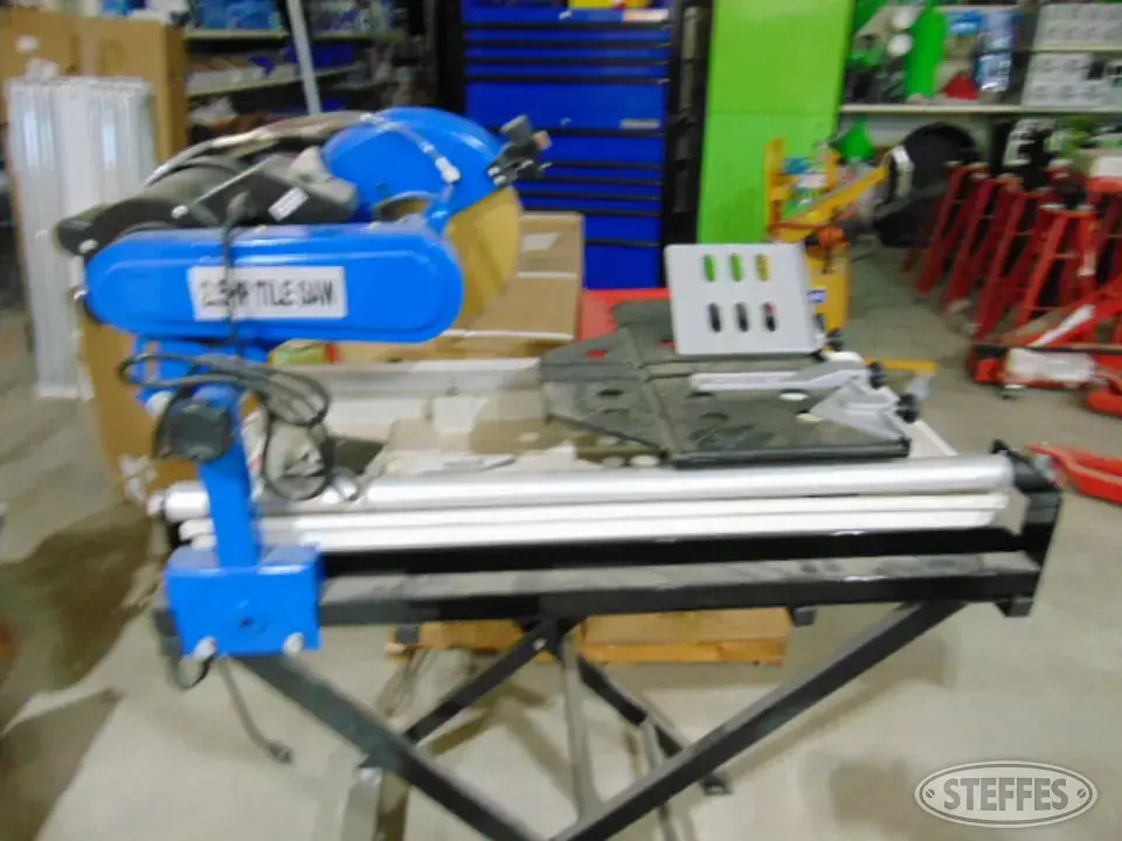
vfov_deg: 54.9
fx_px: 810
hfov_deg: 69.4
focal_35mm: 25
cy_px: 420
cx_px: 561
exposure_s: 1/15
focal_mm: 4.5
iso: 400
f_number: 3
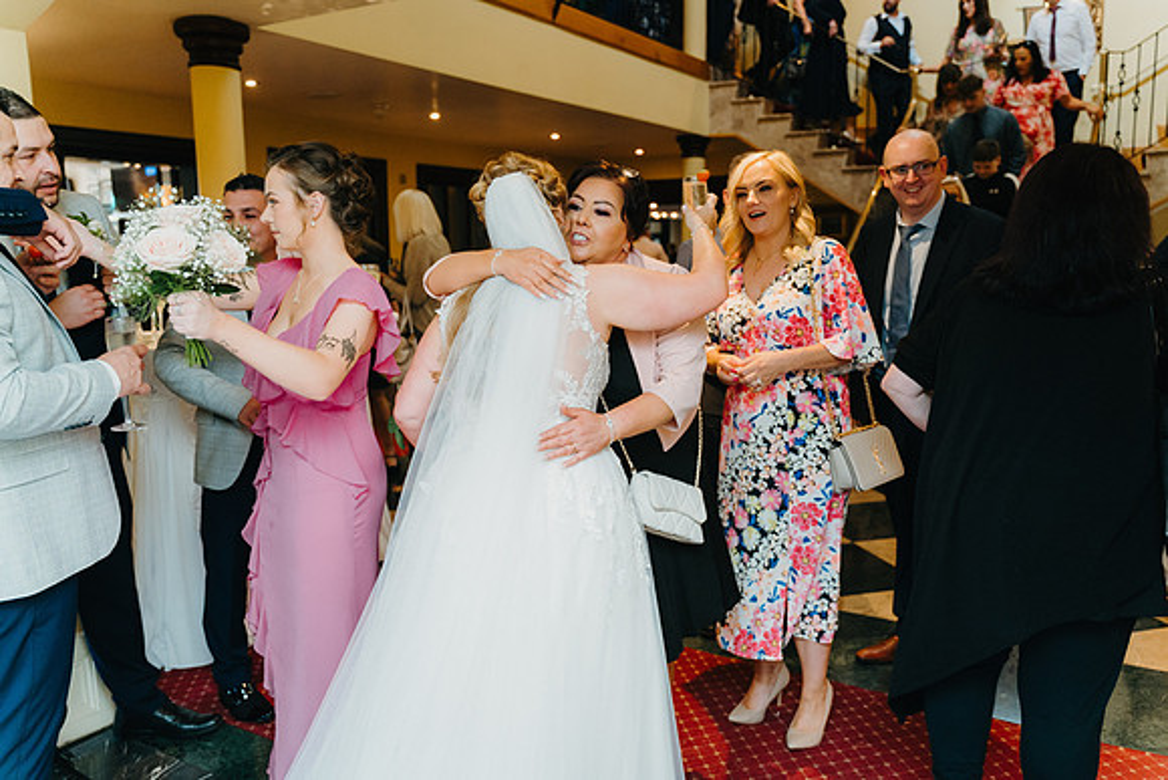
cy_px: 390
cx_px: 584
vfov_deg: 46.4
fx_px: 909
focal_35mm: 28
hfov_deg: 65.5
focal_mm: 28
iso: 1250
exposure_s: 1/160
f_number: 2.8
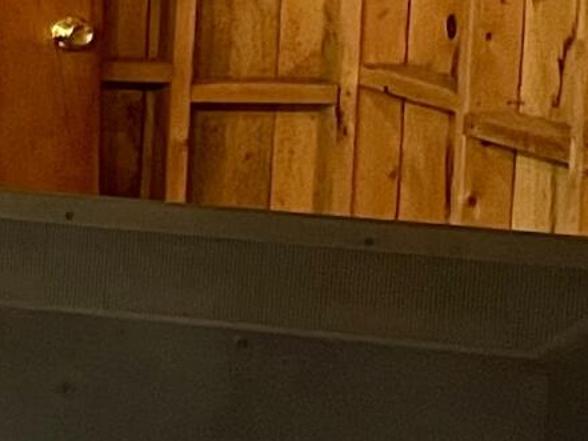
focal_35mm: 177
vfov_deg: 8.4
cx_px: -1177
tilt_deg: -6.9
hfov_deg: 9.0
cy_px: 37
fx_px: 3007
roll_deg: +0.7
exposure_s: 1/60
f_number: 1.5
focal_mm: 5.7
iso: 500
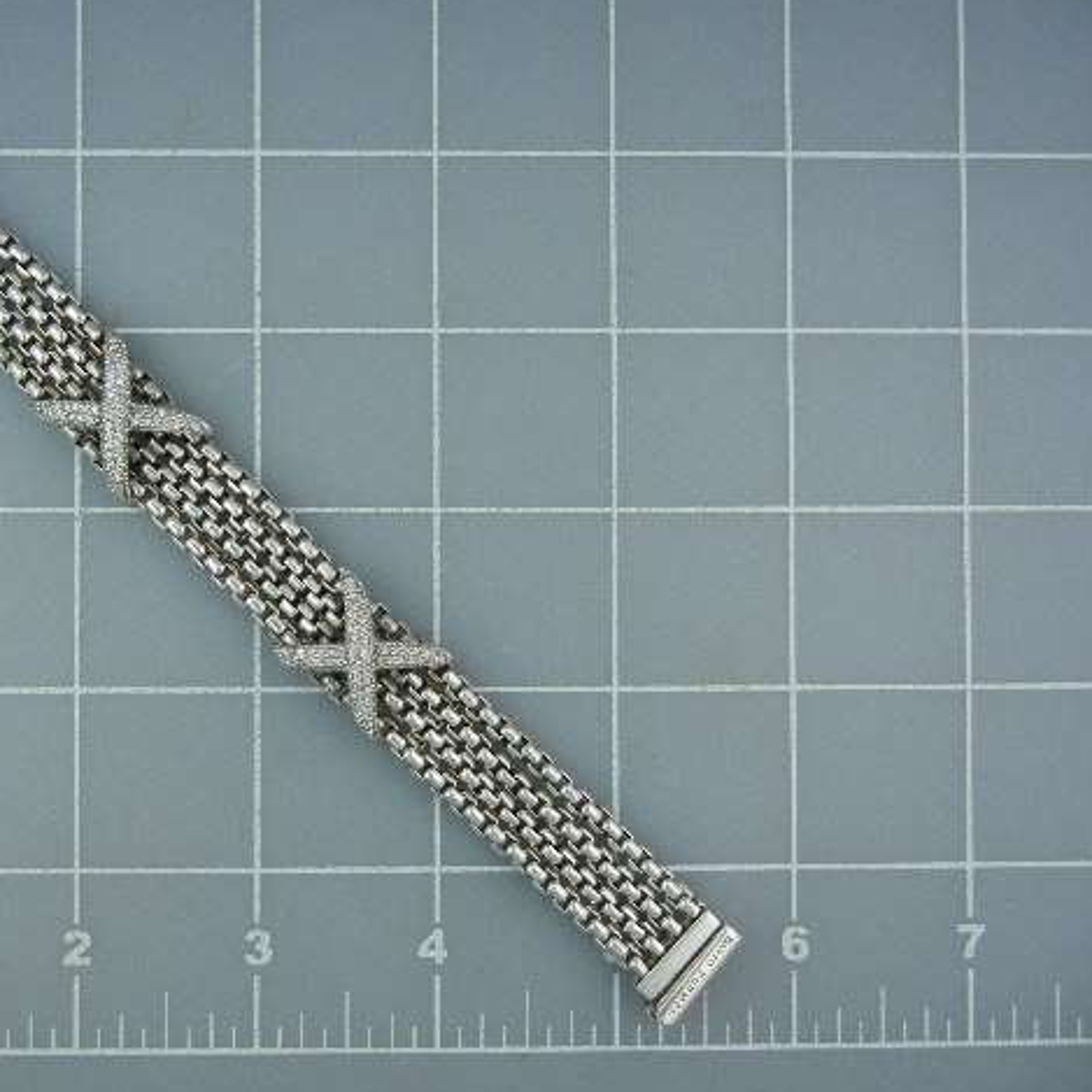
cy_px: 545
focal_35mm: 41
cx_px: 391
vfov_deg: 40.9
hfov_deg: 40.6
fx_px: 1463
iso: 400
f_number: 3.6
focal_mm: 6.2
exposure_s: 1/30.4
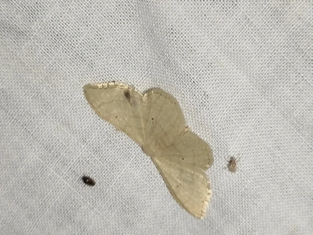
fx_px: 732
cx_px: 156
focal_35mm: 81
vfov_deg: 18.2
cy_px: 118
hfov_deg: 24.1
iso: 100
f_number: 1.7
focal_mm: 5.31
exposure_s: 1/50
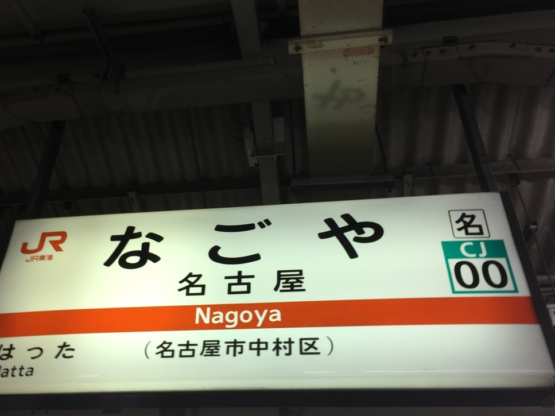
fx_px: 577
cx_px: 227
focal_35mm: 36
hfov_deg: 51.1
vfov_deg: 39.6
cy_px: 200
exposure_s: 1/60
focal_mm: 4.15
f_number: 2.2
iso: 32
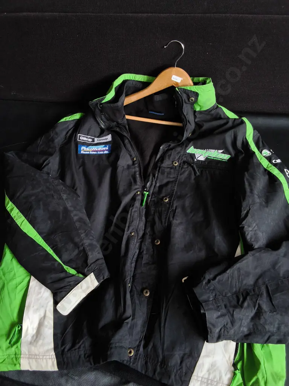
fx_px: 301
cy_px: 193
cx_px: 144
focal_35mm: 27
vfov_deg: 65.3
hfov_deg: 51.4
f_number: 2
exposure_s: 1/100
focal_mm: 2.87
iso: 80
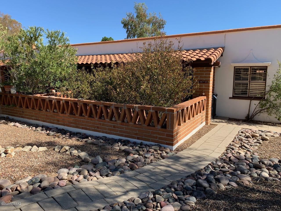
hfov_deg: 67.3
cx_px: 140
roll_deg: +0.3
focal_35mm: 26
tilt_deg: -9.6
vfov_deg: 53.1
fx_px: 211
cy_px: 106
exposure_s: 1/1266
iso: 25
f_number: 1.8
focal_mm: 4.25
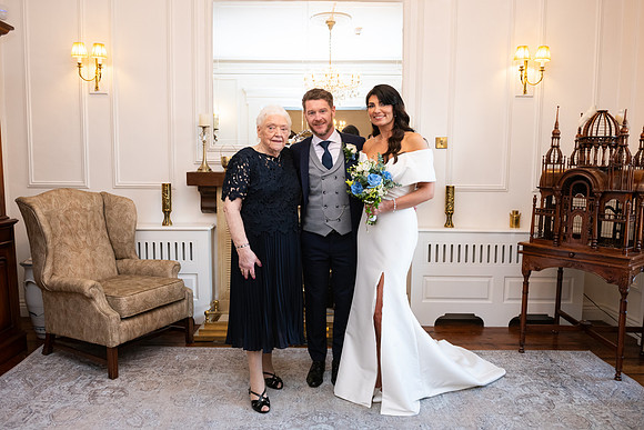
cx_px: 322
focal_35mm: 27
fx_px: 491
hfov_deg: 66.5
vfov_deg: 47.3
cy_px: 215
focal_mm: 27
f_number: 5
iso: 640
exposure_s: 1/160
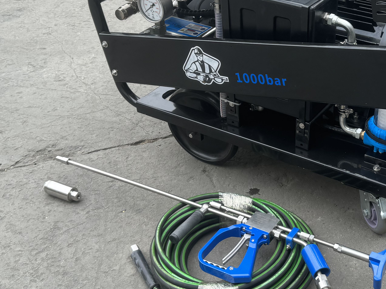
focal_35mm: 54
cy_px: 126
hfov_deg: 34.8
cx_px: 288
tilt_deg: -35.8
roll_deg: -1.0
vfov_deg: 27.0
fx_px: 602
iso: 80
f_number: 1.78
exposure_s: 1/121
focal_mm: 6.86
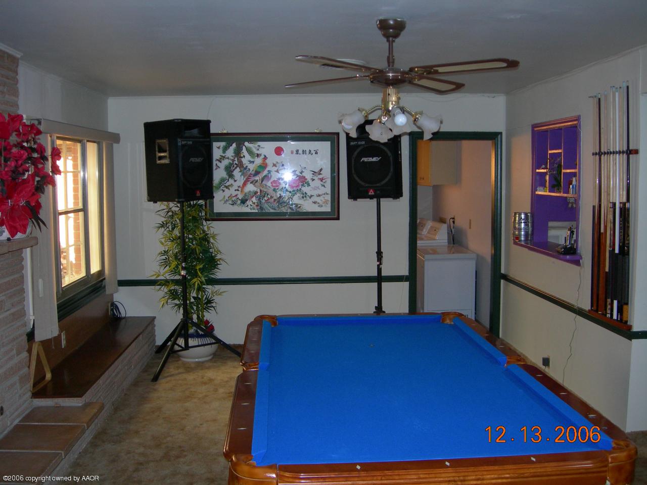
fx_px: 710
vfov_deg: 37.7
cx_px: 324
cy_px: 242
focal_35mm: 38
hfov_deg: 49.0
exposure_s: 1/60.1
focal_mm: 7.8
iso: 167
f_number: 2.8
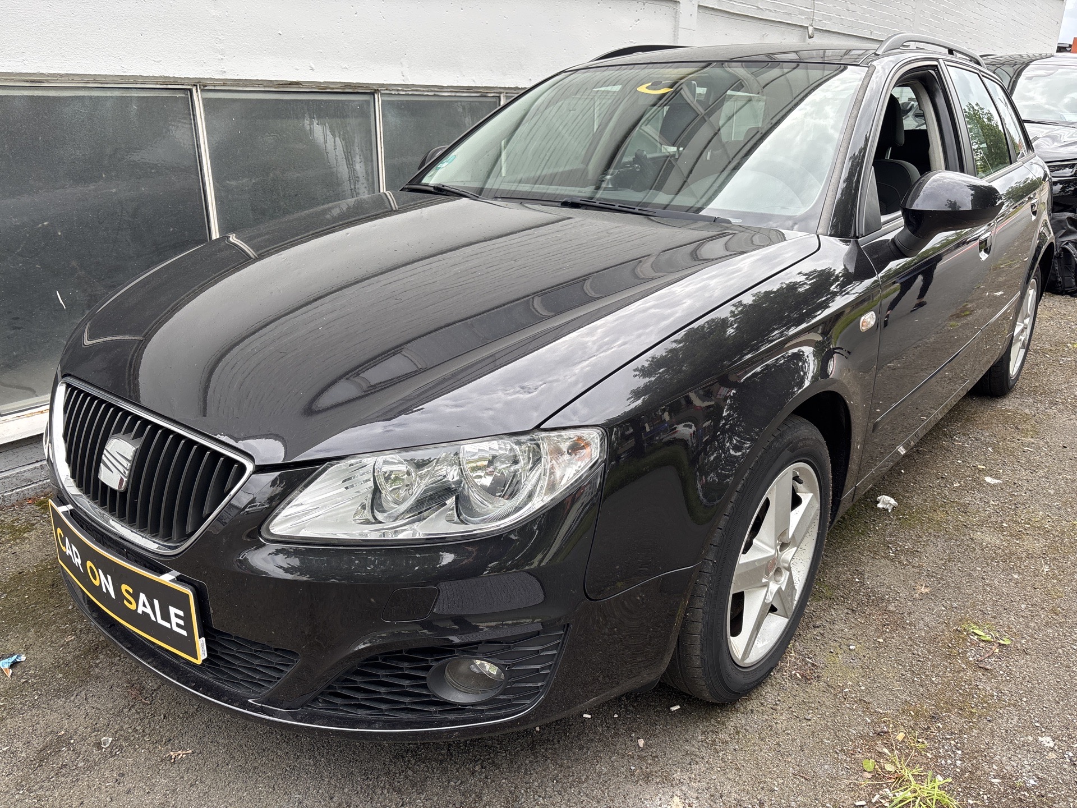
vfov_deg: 53.1
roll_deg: -1.9
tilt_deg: -19.9
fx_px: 809
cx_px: 538
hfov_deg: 67.3
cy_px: 404
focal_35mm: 26
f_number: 1.6
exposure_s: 1/565
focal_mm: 5.96
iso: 50
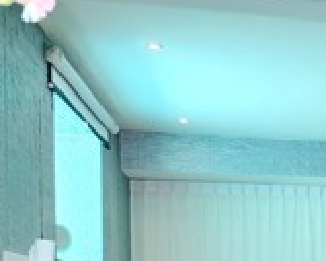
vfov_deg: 17.2
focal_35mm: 85
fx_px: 820
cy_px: 319
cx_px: 541
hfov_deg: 18.7
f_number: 3.5
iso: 200
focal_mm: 16
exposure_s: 1/30
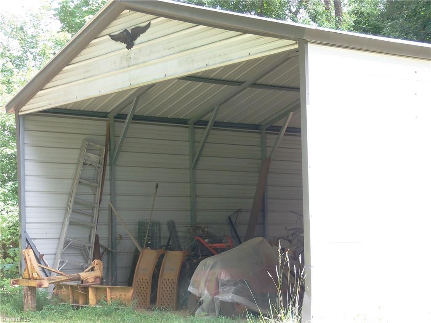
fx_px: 909
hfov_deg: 26.7
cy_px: 162
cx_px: 216
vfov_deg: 20.2
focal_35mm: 73
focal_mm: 13
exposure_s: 1/50
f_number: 4.2
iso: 100
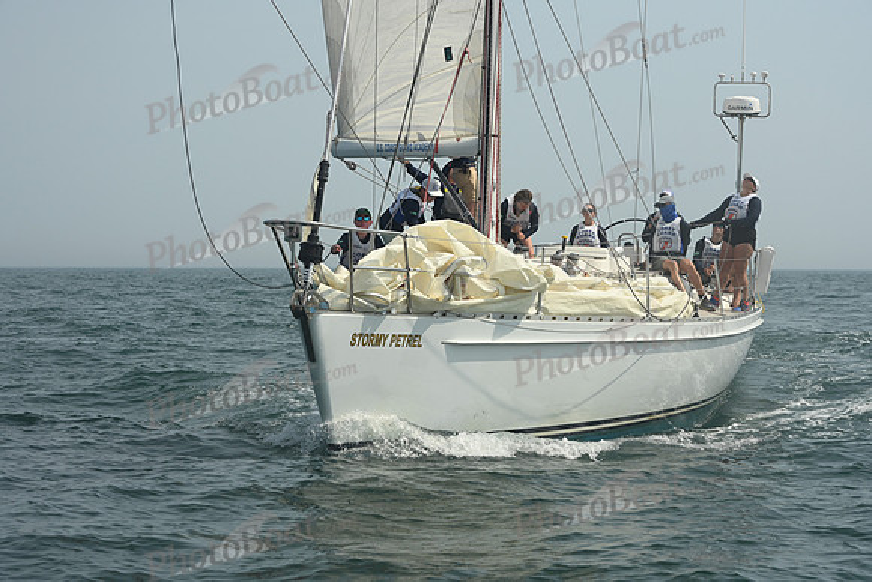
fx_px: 2302
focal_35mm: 95
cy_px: 291
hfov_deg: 21.5
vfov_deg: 14.4
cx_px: 436
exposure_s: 1/1250
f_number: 9
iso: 320
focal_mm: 95
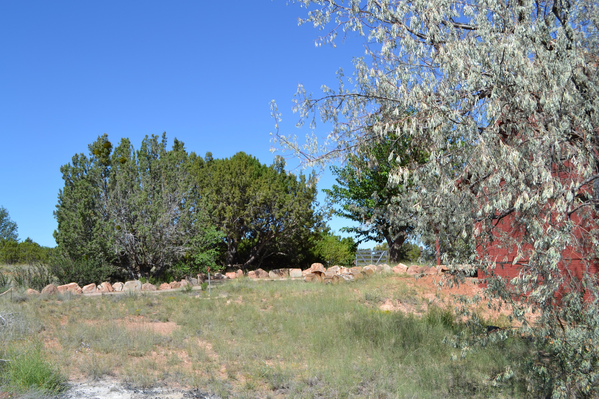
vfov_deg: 36.9
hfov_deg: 53.1
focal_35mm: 36
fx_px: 599
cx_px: 300
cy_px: 200
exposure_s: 1/250
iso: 100
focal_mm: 24
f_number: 8
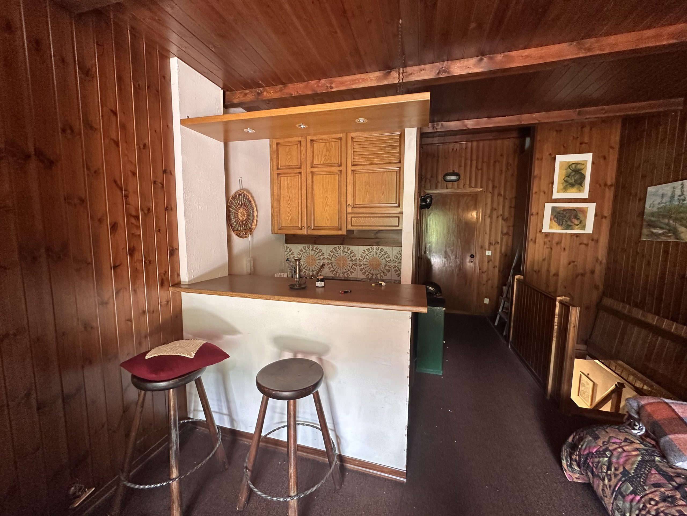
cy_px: 258
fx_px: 278
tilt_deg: -5.3
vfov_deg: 85.7
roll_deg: -0.3
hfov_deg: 102.1
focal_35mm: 14
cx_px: 344
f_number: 2.2
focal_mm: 2.22
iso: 250
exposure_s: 1/50
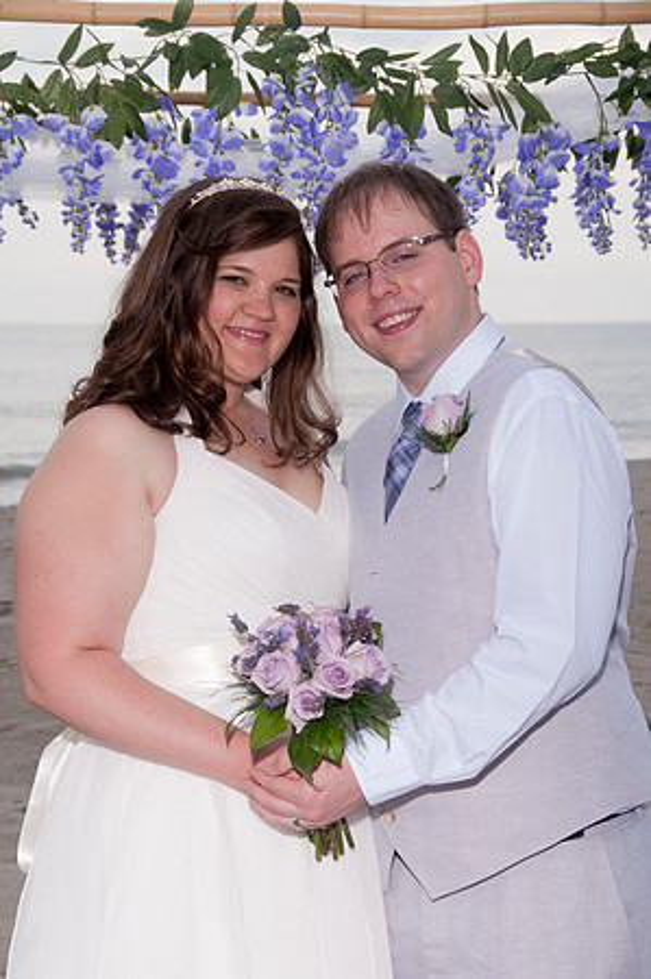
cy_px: 490
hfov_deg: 15.2
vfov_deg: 22.6
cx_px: 326
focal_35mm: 90
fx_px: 2447
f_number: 10
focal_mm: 60
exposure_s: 1/250
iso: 100
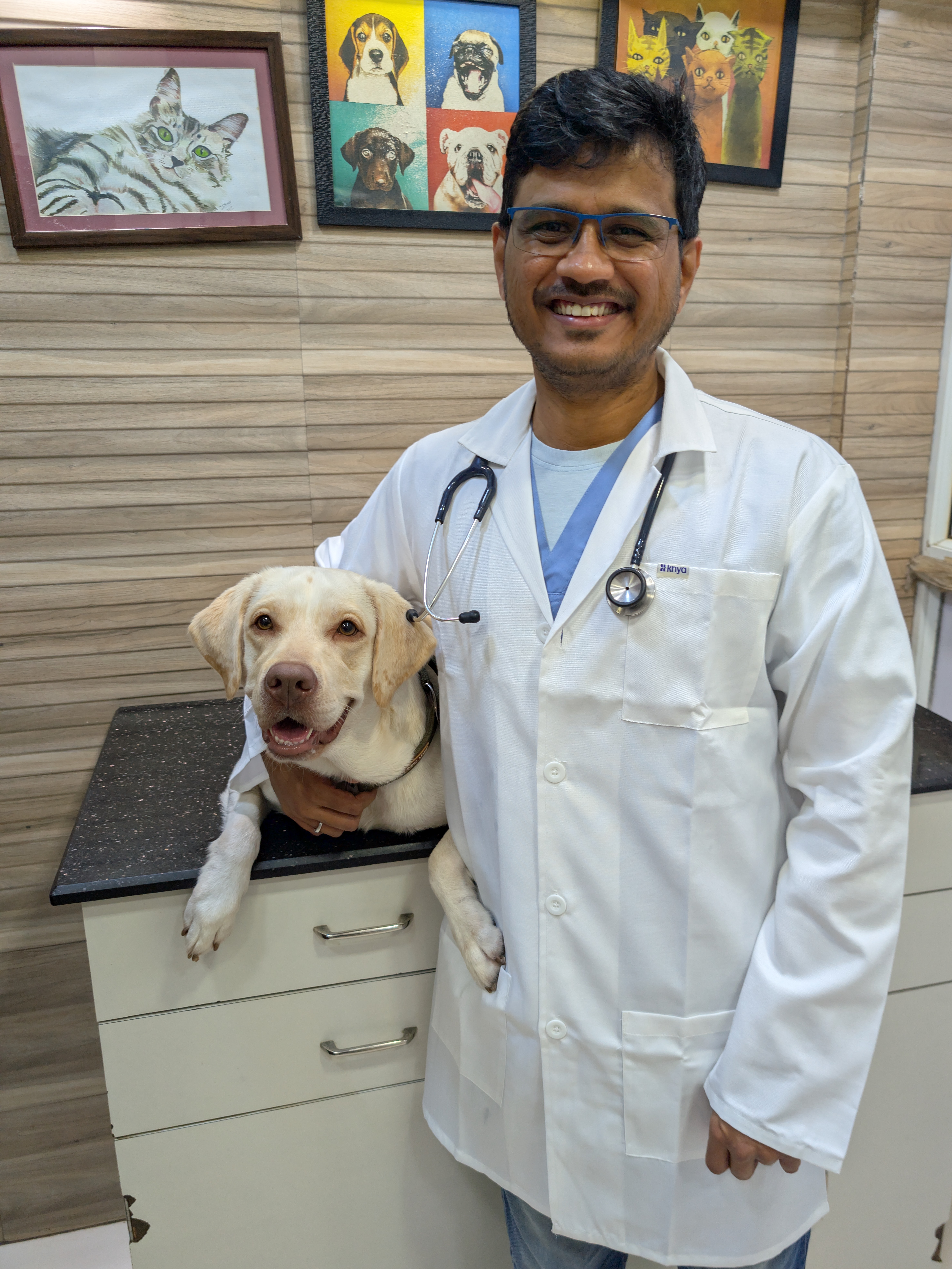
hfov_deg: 54.9
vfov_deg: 69.4
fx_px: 917
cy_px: 621
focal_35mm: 25
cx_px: 496
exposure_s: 1/33.3
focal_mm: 6.9
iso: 43
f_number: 1.68
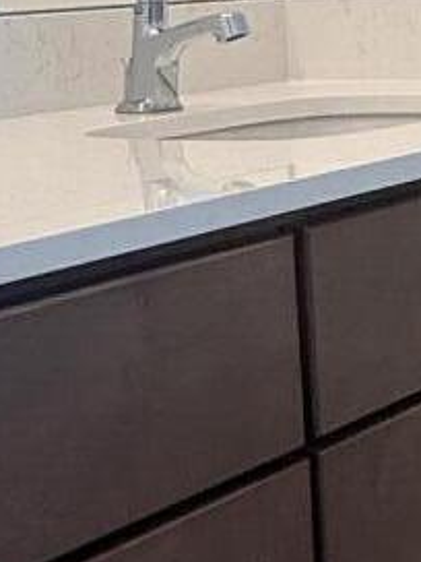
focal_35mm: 103
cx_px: 303
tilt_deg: -4.9
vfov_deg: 19.0
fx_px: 1670
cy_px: 174
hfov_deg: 14.3
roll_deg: +3.8
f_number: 2.2
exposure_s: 1/120
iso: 125
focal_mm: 2.22
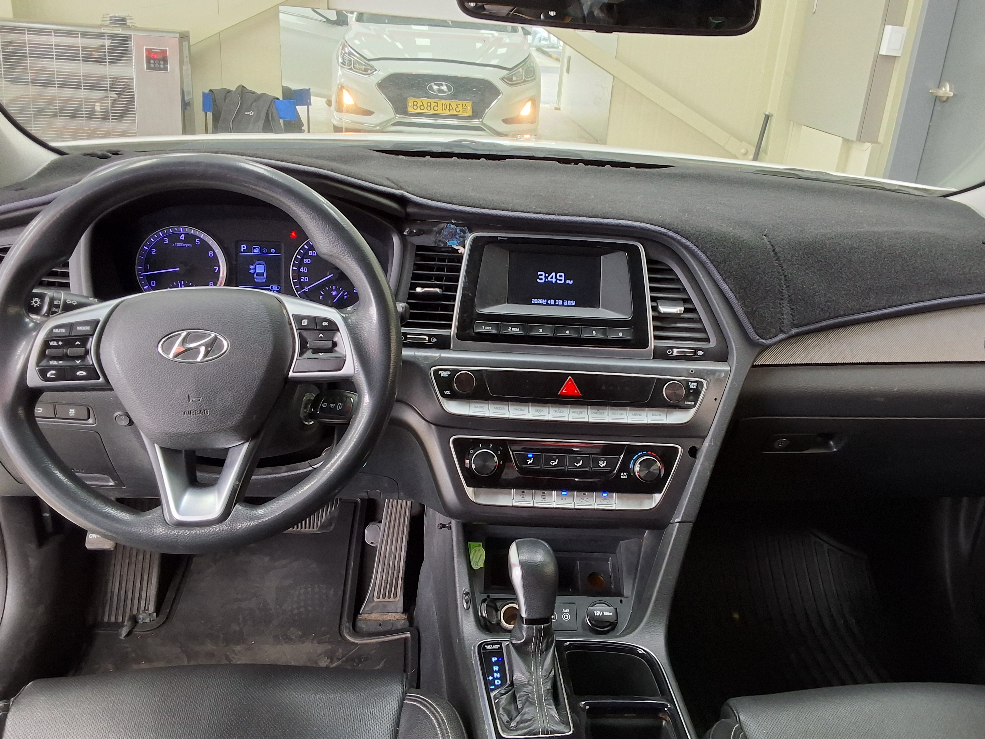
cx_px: 543
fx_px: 882
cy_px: 345
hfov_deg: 58.2
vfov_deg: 45.4
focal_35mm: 31
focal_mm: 2.91
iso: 80
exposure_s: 1/40
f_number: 1.9
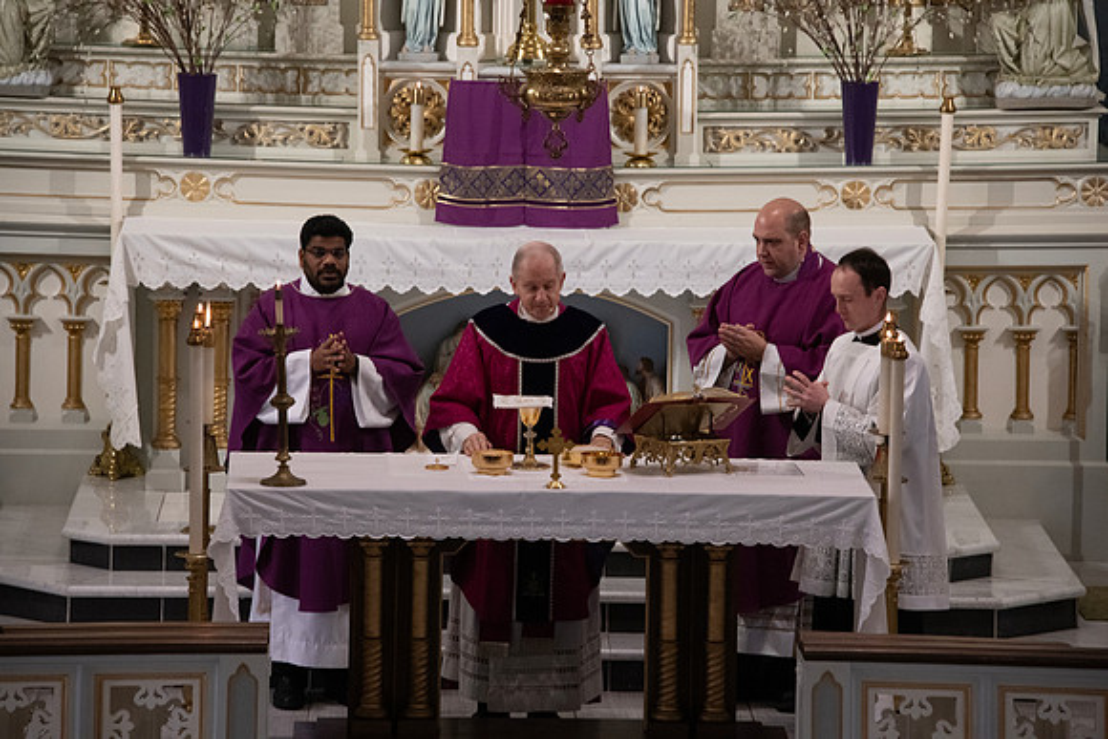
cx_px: 554
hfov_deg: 9.8
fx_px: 6465
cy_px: 370
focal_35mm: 210
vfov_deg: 6.5
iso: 4000
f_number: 9
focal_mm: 210
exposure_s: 1/100
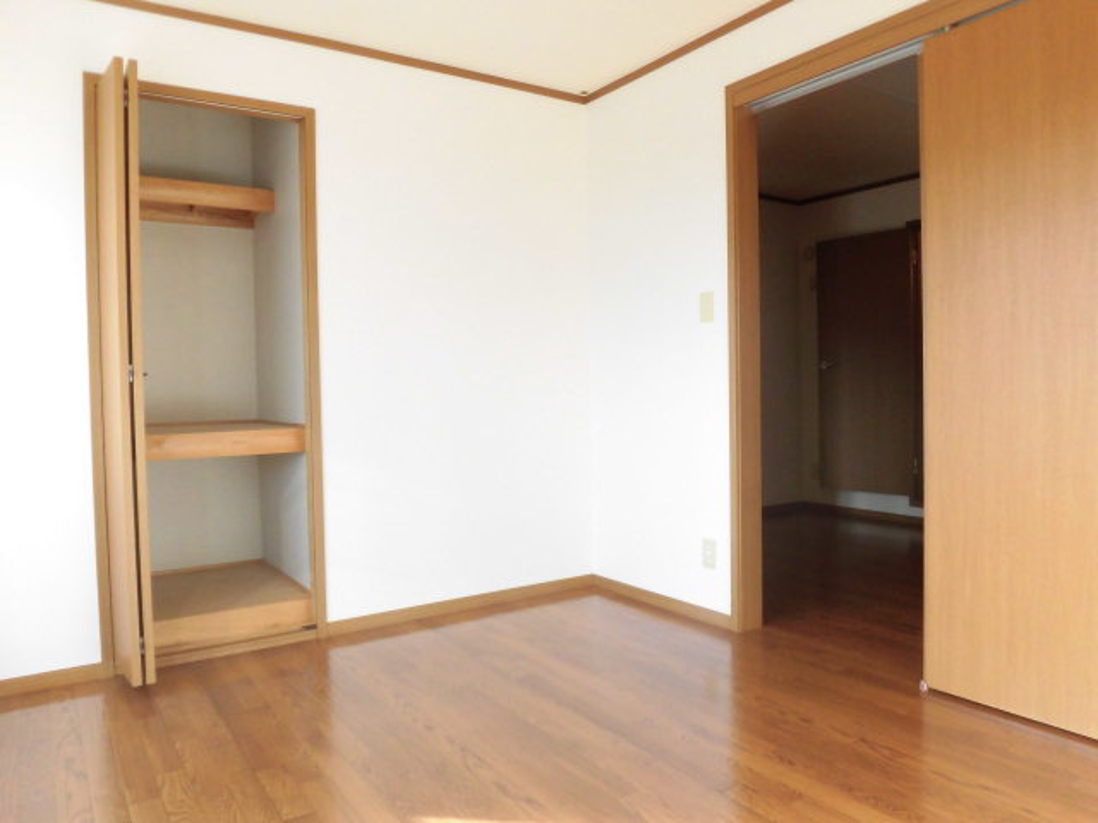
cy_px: 412
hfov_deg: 71.6
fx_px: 761
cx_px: 549
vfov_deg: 56.8
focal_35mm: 24
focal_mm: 4.3
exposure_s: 1/80
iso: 160
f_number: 3.1
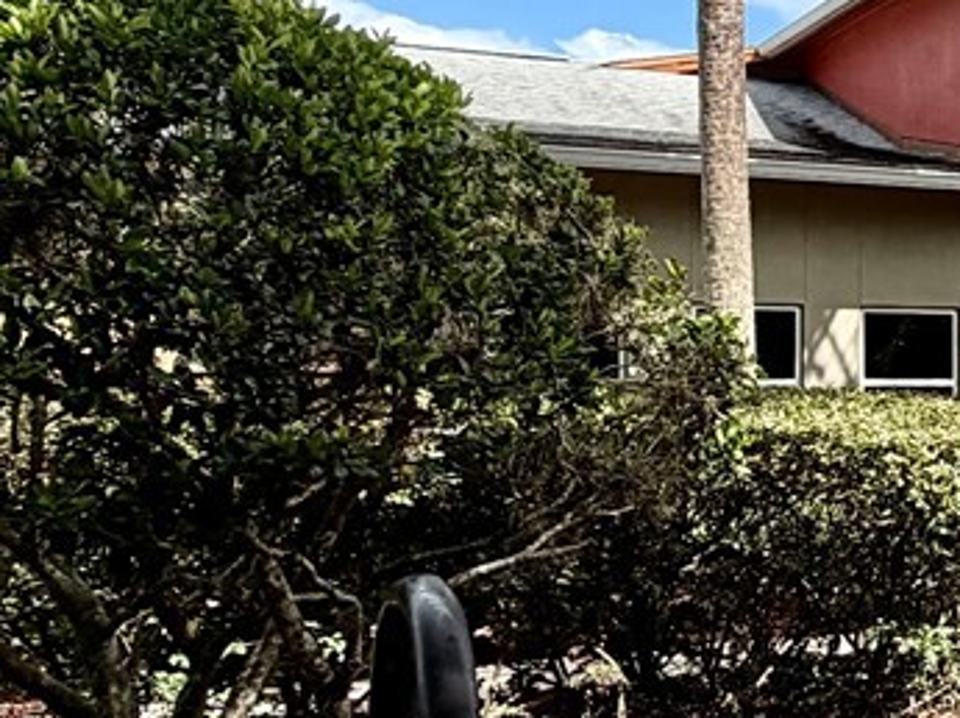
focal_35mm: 65
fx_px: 1801
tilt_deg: +1.8
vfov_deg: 22.5
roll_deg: +0.3
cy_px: 353
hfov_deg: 22.8
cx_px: 1533
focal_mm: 2.22
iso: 32
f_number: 2.2
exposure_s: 1/770
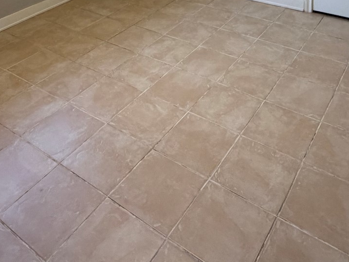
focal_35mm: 40
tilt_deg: -10.8
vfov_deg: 28.8
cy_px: -85
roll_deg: +1.1
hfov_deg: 46.8
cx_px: 175
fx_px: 403
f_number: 2.2
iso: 320
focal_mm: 2.22
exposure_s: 1/120
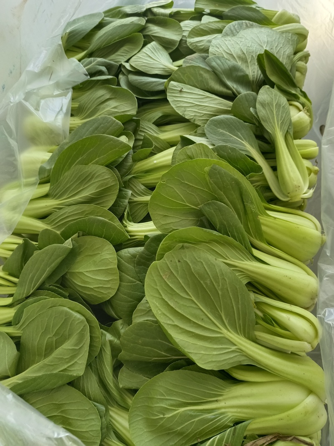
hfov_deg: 58.9
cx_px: 167
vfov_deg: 73.9
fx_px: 296
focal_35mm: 23
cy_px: 223
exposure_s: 1/100
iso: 497
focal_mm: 5.59
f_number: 1.88
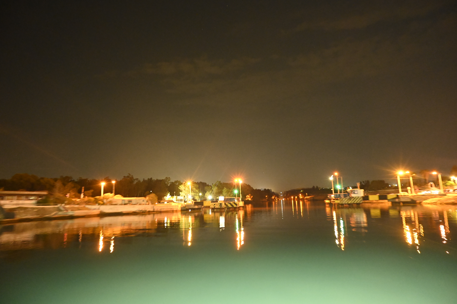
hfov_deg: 73.8
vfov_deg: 53.1
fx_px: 304
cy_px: 152
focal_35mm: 24
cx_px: 228
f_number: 4.5
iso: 12800
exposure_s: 1/2.5
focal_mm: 24
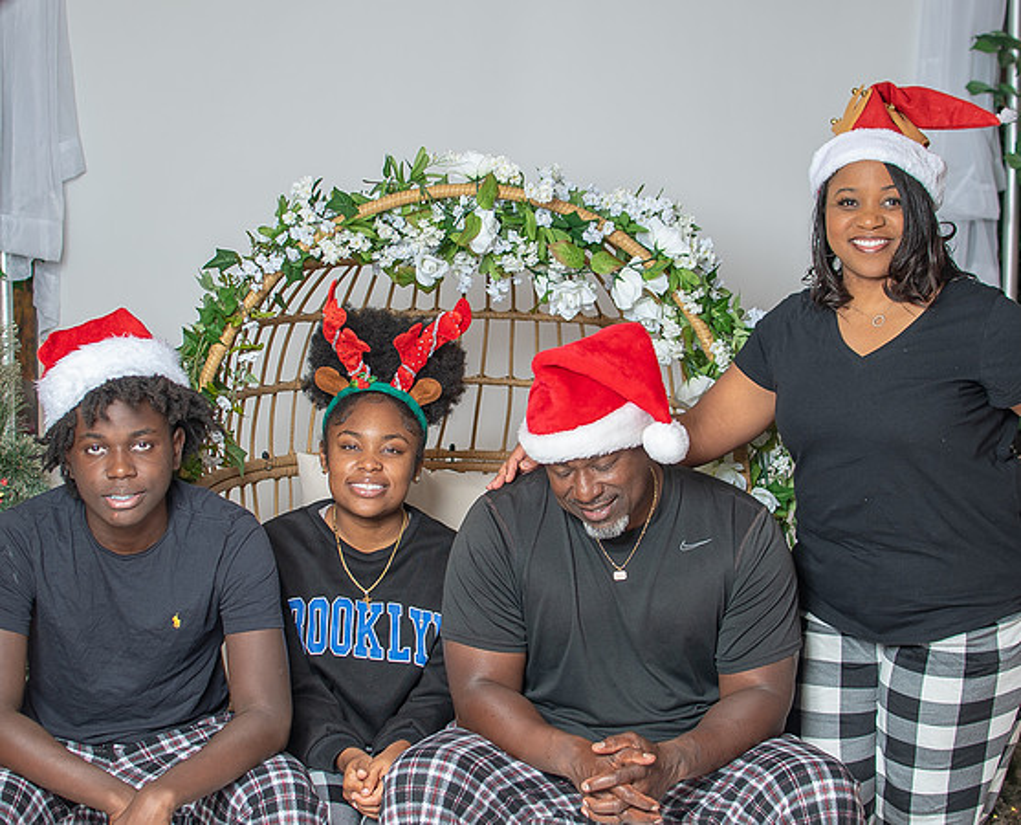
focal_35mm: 63
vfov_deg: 24.3
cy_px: 384
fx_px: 1912
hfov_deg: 29.9
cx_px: 493
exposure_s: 1/250
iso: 100
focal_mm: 35
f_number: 3.2
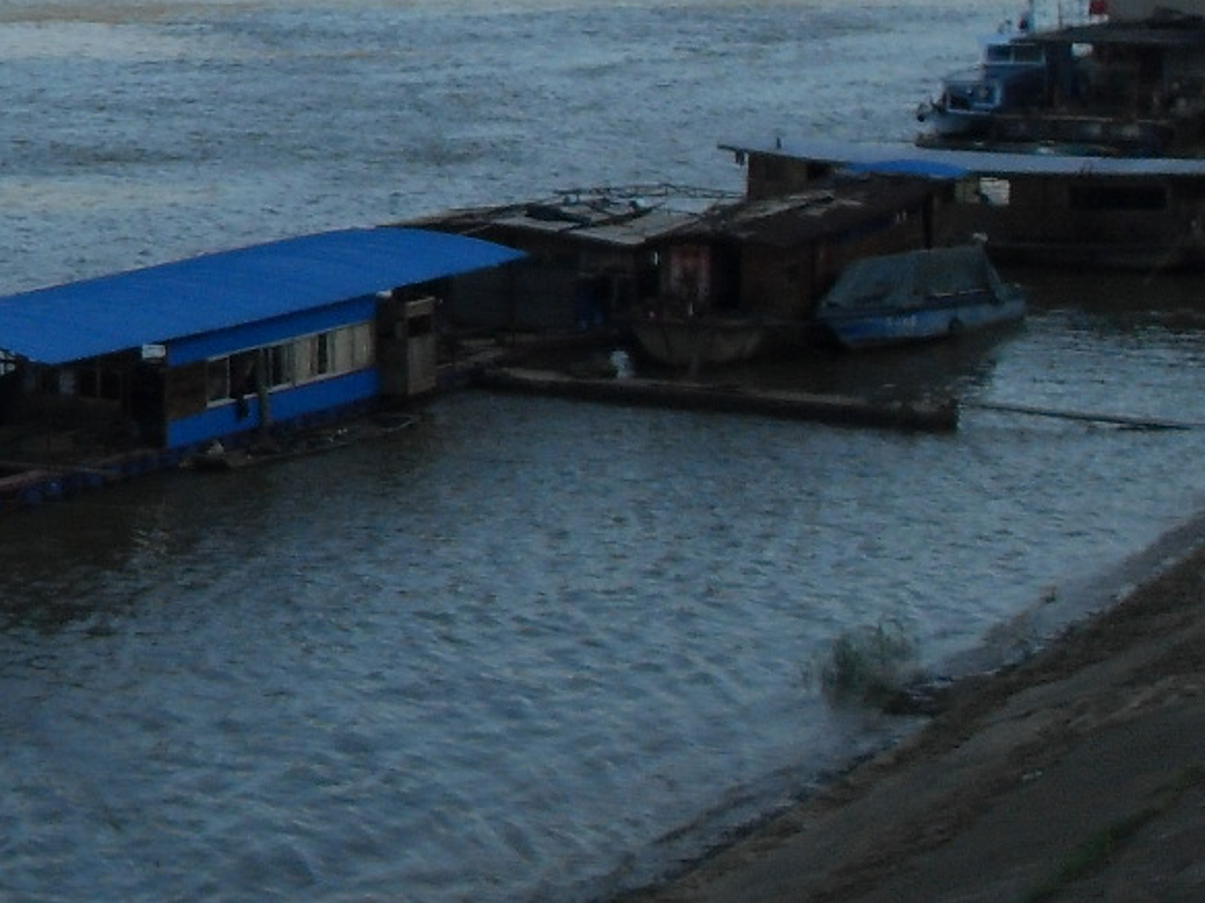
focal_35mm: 123
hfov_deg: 15.2
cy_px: -167
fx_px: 4281
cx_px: -418
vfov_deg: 11.8
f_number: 7
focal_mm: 6.3
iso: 80
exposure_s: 1/180
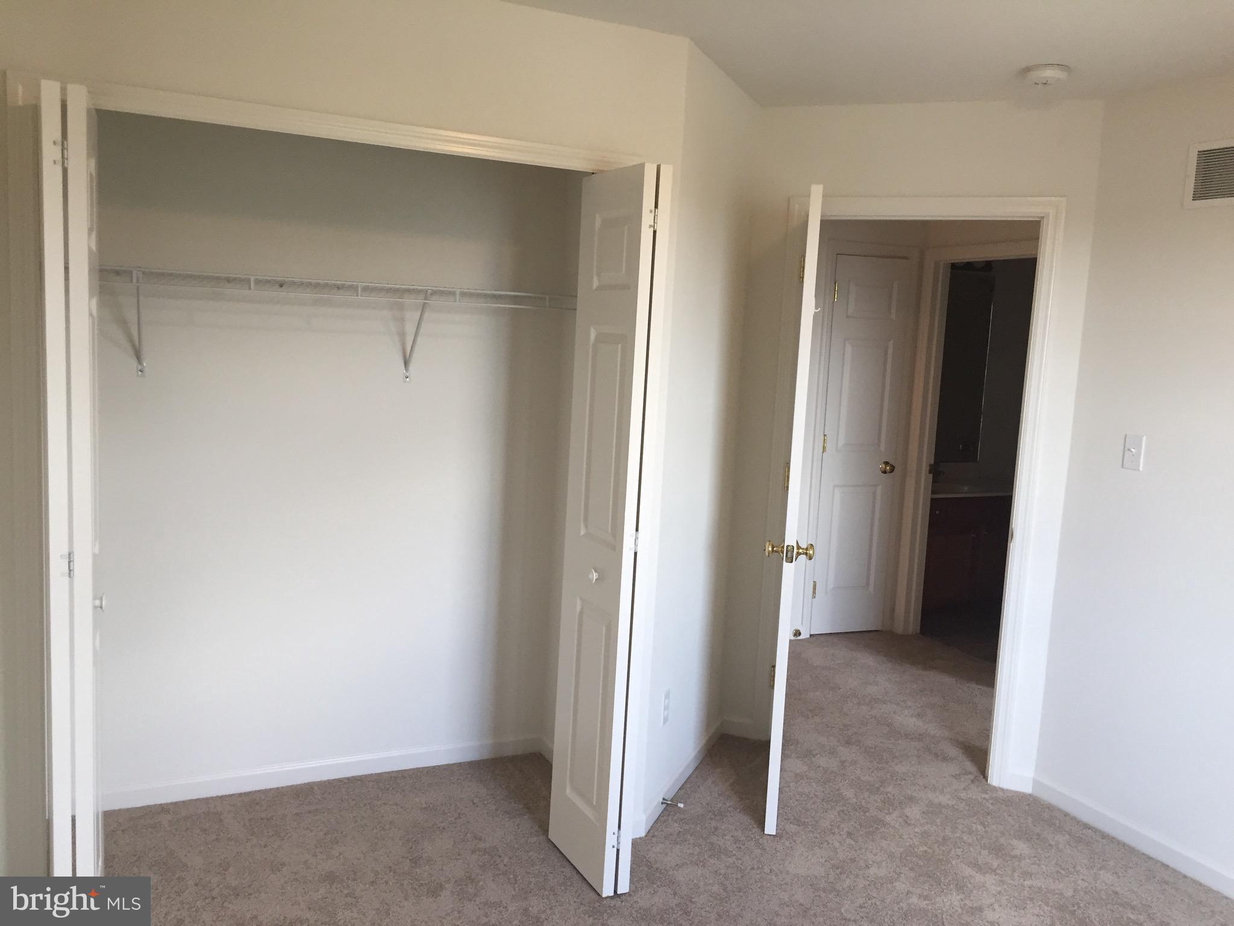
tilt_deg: -6.9
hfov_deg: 61.7
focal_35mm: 29
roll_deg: -3.7
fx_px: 1034
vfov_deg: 48.2
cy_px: 463
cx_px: 617
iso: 40
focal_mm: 4.15
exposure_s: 1/30
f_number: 2.2
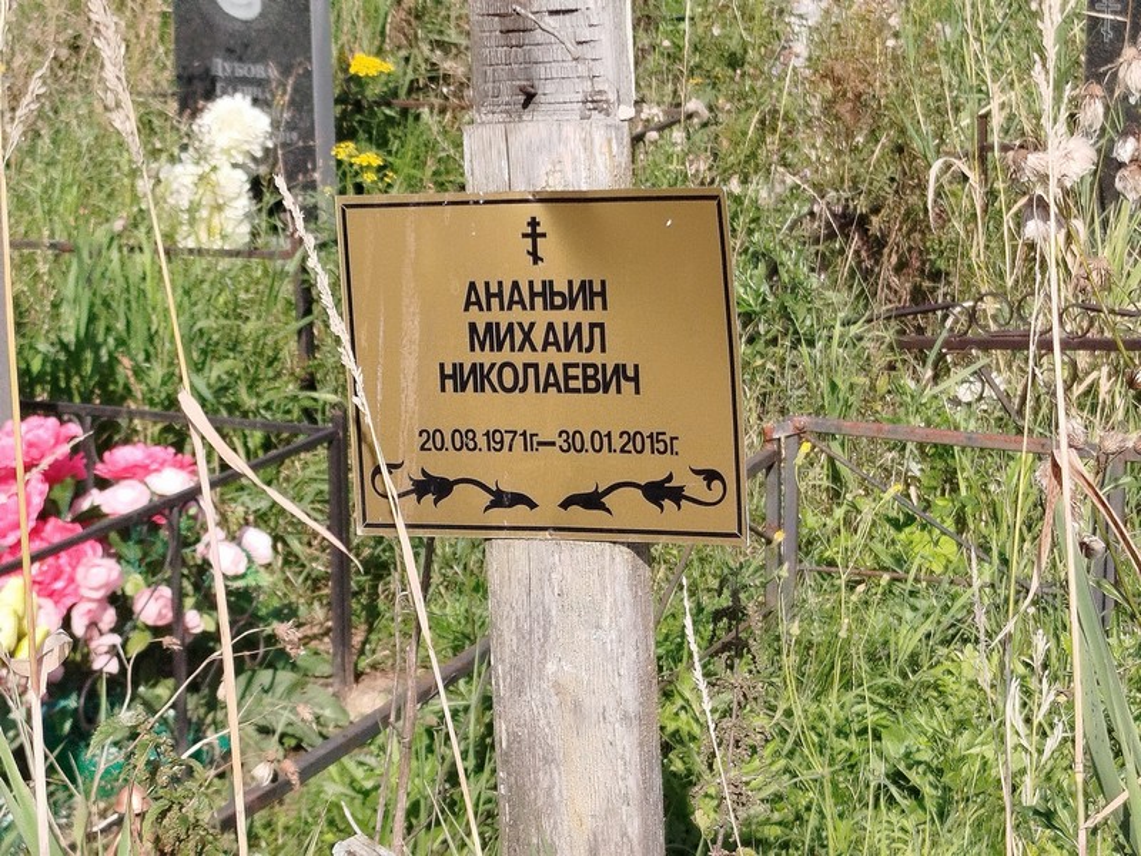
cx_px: 570
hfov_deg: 58.4
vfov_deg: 45.4
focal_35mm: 31
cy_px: 428
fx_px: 1022
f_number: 1.7
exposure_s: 1/549
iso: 50
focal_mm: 5.31
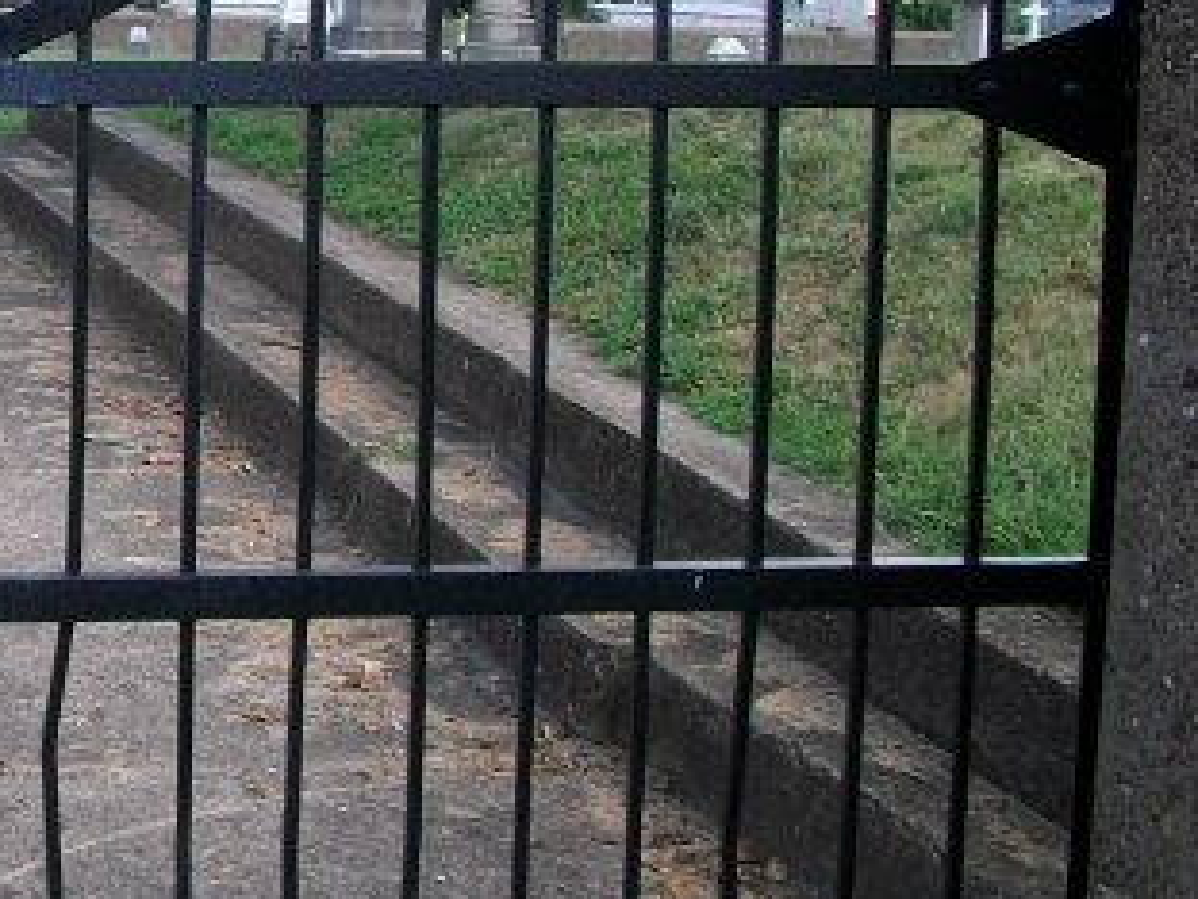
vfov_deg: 17.8
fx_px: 2838
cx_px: -207
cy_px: 165
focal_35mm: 82
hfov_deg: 22.2
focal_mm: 5.7
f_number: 2.9
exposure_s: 1/235
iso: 80
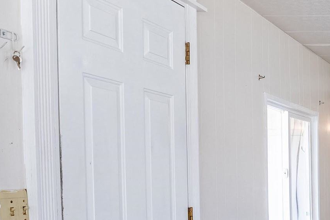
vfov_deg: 22.8
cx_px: 471
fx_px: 532
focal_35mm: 58
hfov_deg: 26.7
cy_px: 199
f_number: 8
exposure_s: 1/320
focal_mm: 16
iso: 400
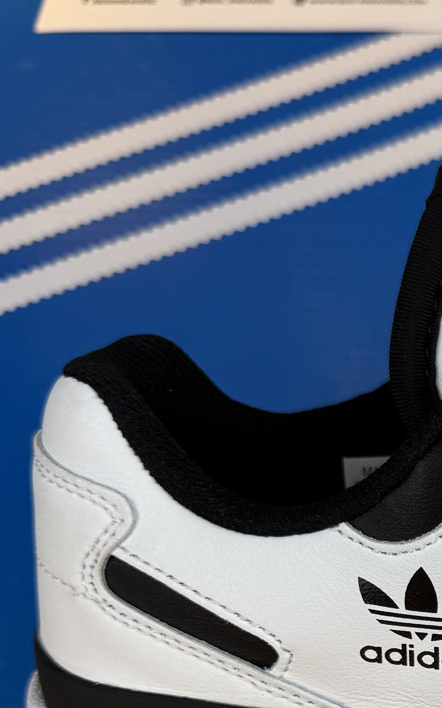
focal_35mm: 73
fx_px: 1407
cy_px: 614
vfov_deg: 27.4
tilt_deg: -62.6
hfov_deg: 16.1
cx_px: 698
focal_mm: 6.76
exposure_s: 1/1059
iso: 80
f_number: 1.78
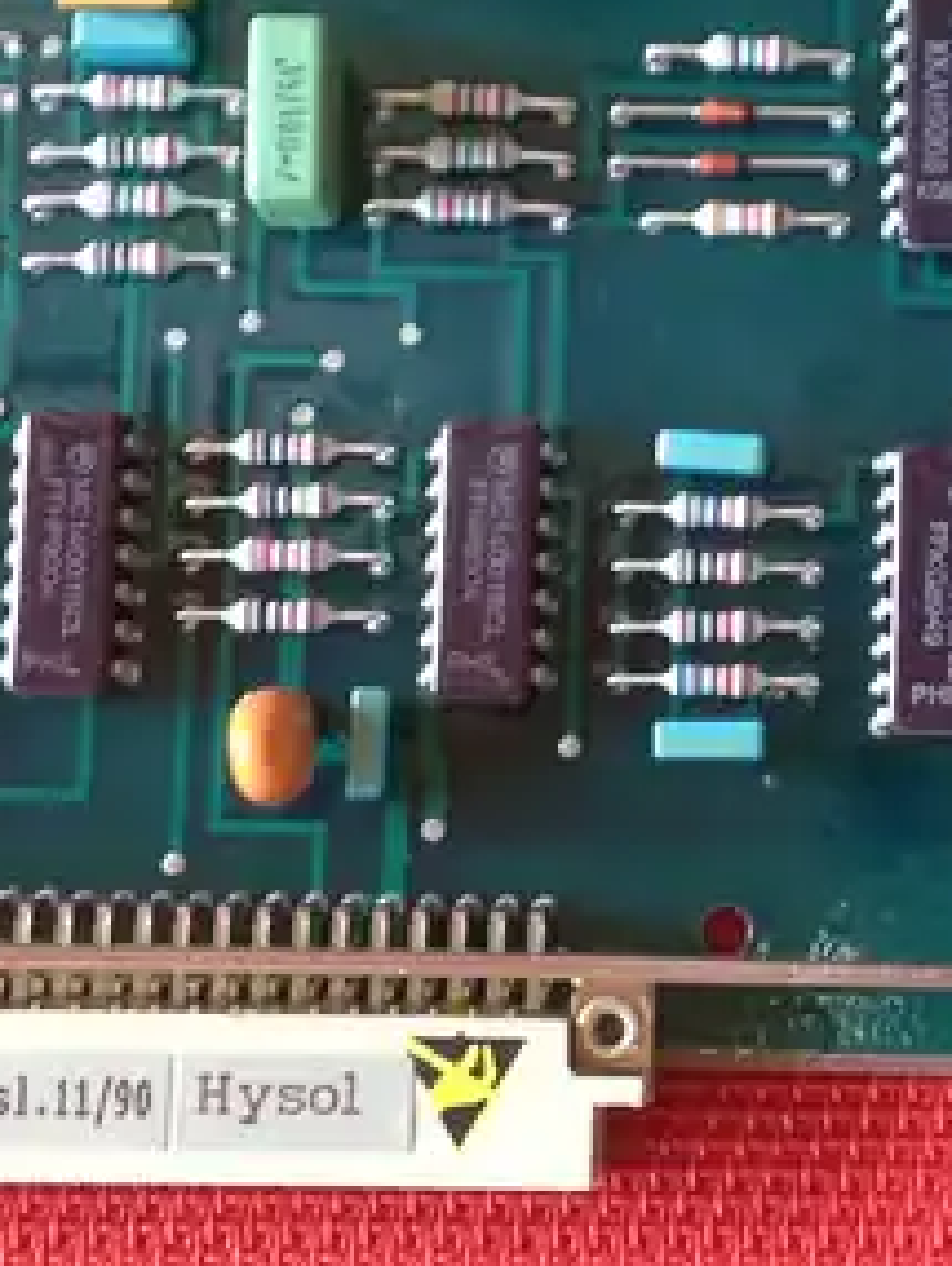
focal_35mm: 122
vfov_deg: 16.0
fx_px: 4467
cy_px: 257
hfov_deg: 12.0
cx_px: 930
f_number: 2.4
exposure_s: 1/15
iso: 64
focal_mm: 4.28
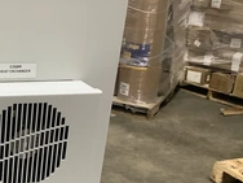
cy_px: 157
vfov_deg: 21.8
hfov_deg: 27.5
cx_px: -6
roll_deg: -2.5
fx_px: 463
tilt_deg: -24.5
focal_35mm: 66
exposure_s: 1/30
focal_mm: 3.3
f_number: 2.4
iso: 400
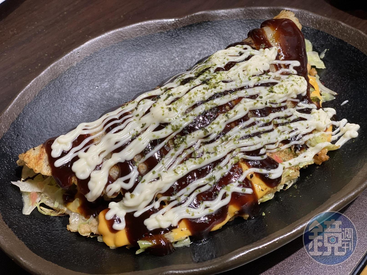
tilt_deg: -51.2
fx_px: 551
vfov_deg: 28.0
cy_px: 138
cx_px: 184
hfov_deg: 36.8
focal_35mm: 52
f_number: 2
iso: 160
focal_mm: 6
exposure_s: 1/40
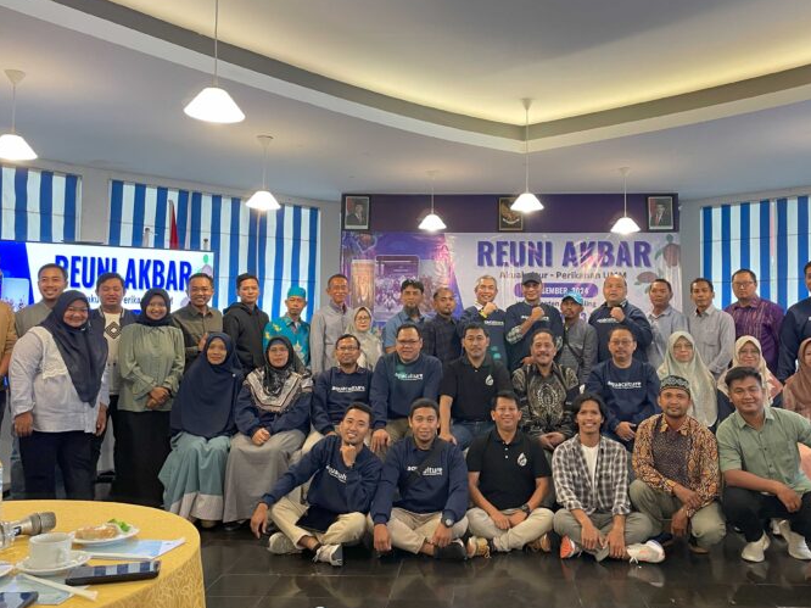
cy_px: 295
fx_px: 703
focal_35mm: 30
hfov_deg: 59.7
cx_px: 464
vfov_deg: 46.8
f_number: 1.6
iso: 250
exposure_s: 1/50
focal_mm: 4.2
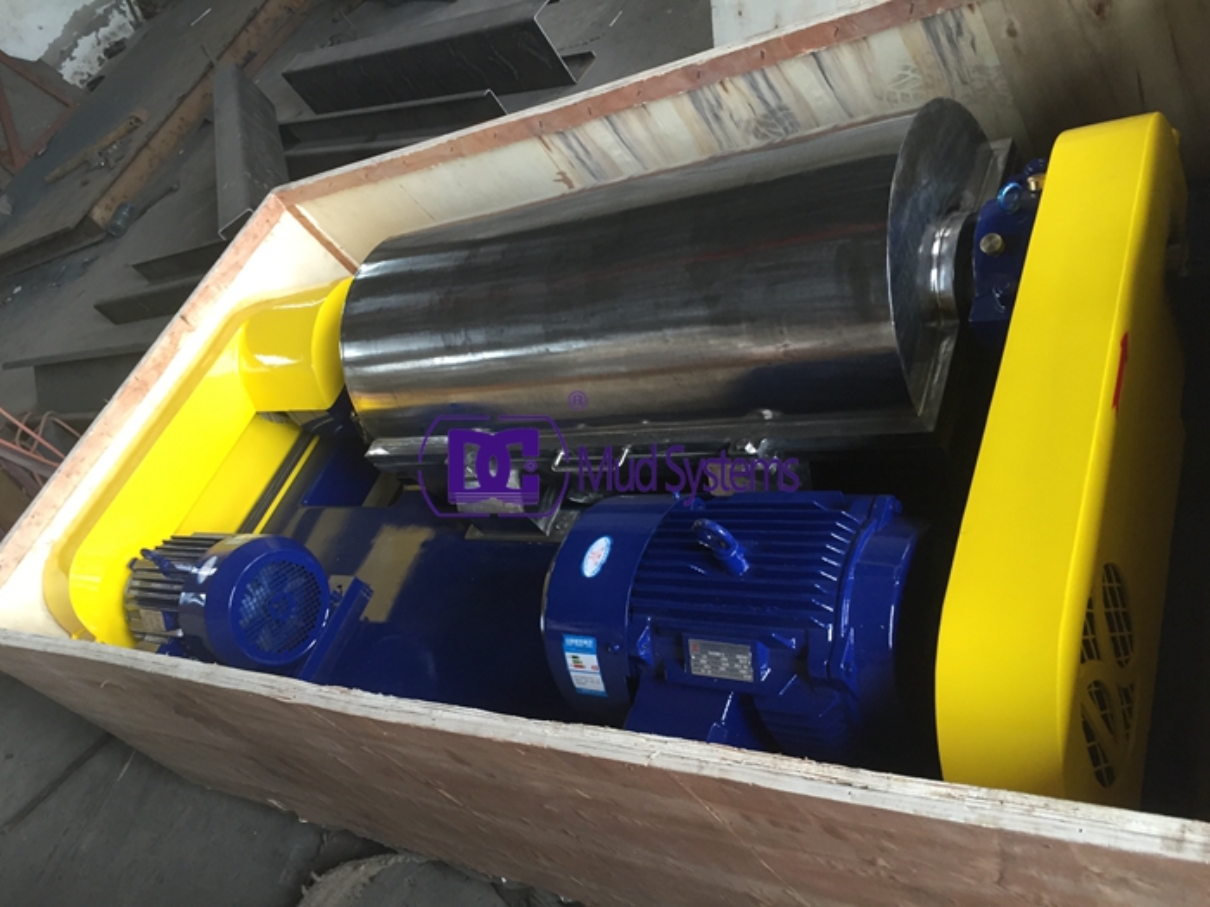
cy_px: 454
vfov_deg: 48.2
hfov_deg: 61.7
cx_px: 605
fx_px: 1014
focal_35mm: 29
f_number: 2.2
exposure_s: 1/33
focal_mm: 4.15
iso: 80
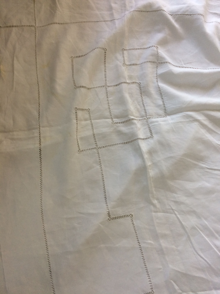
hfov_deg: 48.2
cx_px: 110
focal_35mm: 29
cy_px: 147
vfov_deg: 61.7
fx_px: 246
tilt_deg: -76.9
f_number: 2.2
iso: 40
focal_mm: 4.15
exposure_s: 1/33
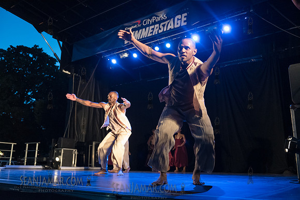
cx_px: 150
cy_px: 100
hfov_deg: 58.7
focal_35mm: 32
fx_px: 267
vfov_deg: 41.1
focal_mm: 32
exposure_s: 1/250
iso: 5000
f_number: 2.8
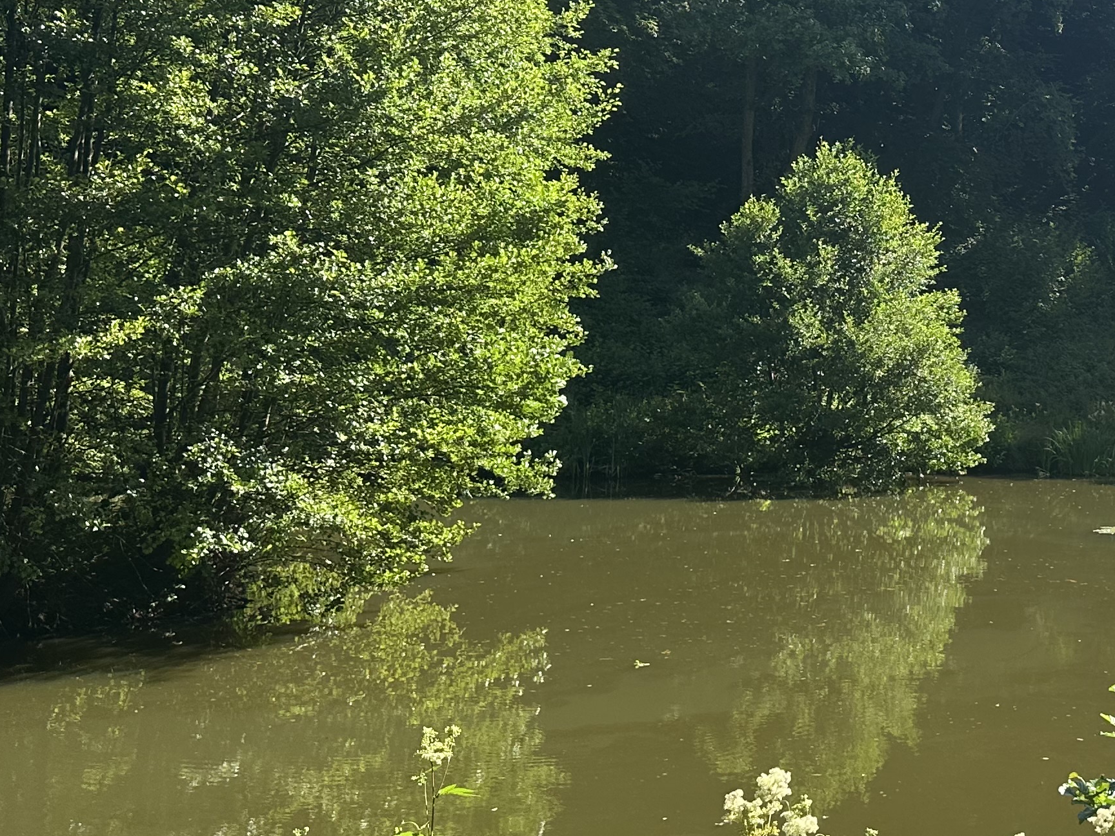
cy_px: 324
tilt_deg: +2.0
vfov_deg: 26.0
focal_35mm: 56
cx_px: 1212
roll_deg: -2.1
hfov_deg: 30.8
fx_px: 1804
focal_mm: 6.86
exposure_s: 1/1183
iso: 80
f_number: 1.78
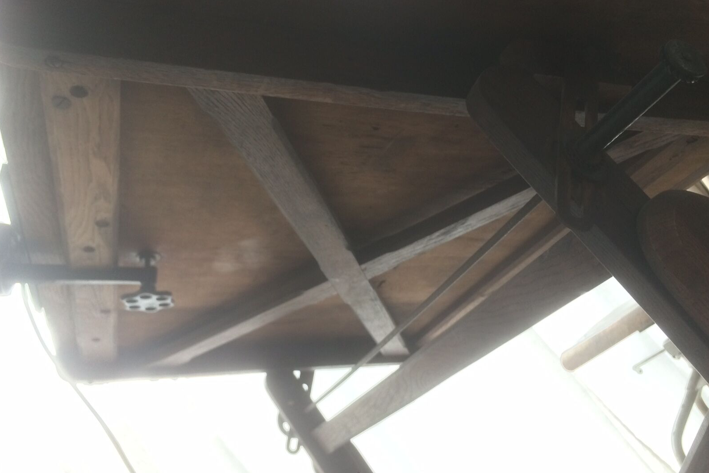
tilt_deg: +12.2
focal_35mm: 31
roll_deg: +37.2
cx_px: 345
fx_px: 611
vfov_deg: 42.3
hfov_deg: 60.3
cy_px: 257
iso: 200
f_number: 2.2
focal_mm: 4.15
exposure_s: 1/33
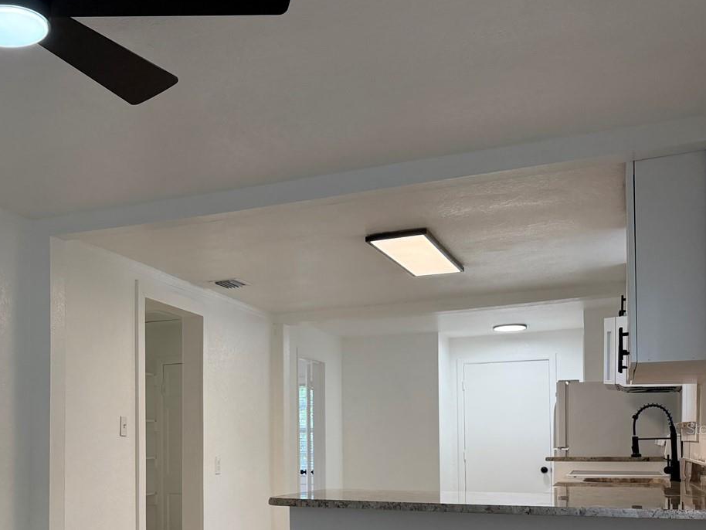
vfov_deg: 33.3
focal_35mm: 42
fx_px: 857
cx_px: 141
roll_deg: +0.4
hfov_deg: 42.8
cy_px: 428
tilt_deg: +0.1
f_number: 1.78
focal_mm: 6.76
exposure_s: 1/226
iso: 200
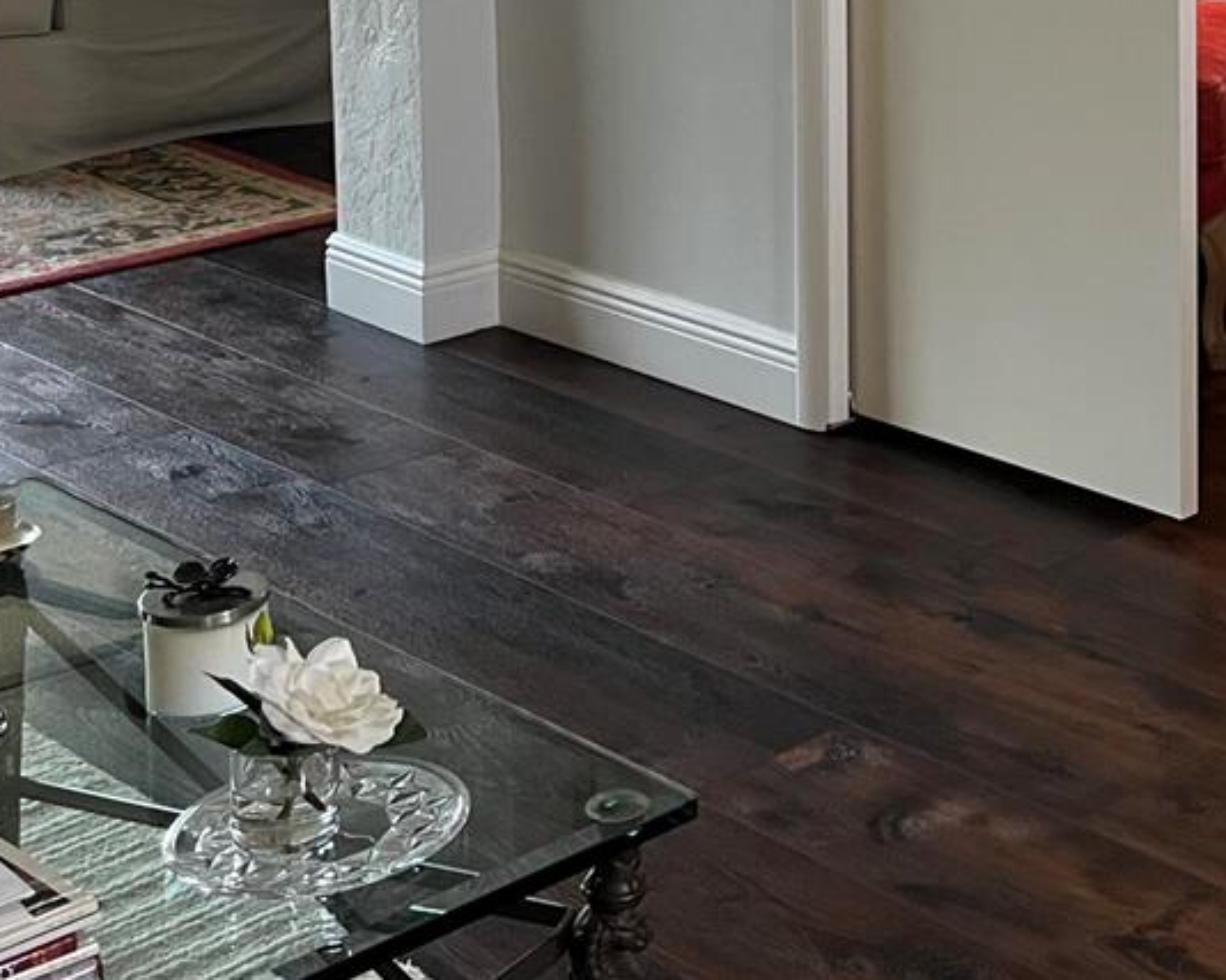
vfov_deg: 18.9
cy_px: -248
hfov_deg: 23.8
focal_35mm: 76
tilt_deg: -6.1
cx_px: 1270
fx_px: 2757
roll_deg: -0.3
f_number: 1.6
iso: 100
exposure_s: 1/60
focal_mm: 5.1
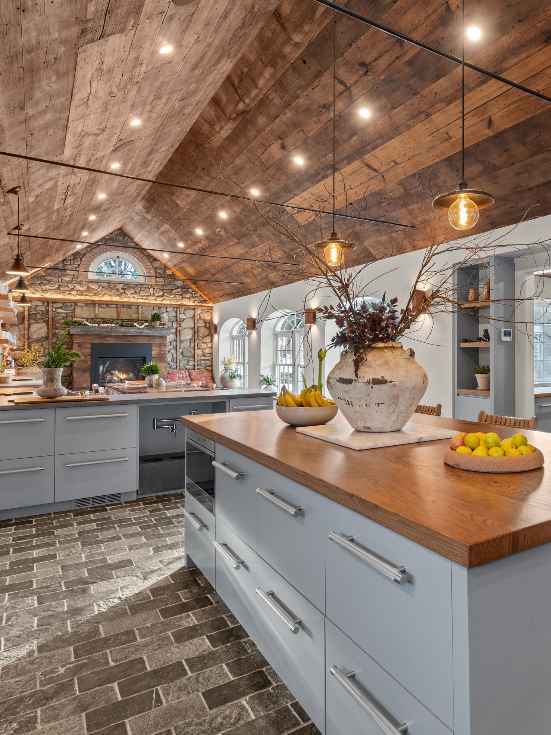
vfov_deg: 71.6
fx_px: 509
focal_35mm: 24
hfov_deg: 55.3
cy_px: 362
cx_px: 381
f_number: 11
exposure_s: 1
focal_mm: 16
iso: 250
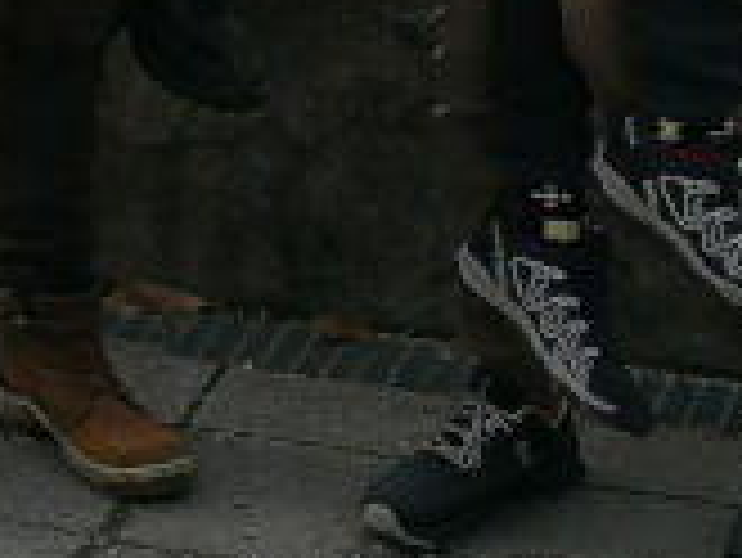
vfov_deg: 6.3
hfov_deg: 8.8
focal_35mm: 218
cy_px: -1004
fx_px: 4676
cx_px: -432
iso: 50
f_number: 1.8
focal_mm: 4.75
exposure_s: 1/1845
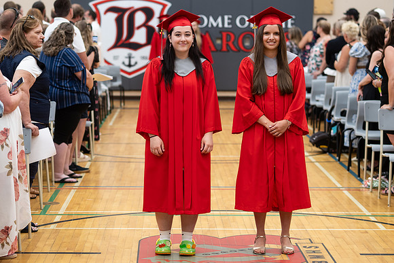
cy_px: 126
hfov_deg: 19.9
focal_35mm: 102
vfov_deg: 13.4
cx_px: 173
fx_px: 1122
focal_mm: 85
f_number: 2.8
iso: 1000
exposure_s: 1/200
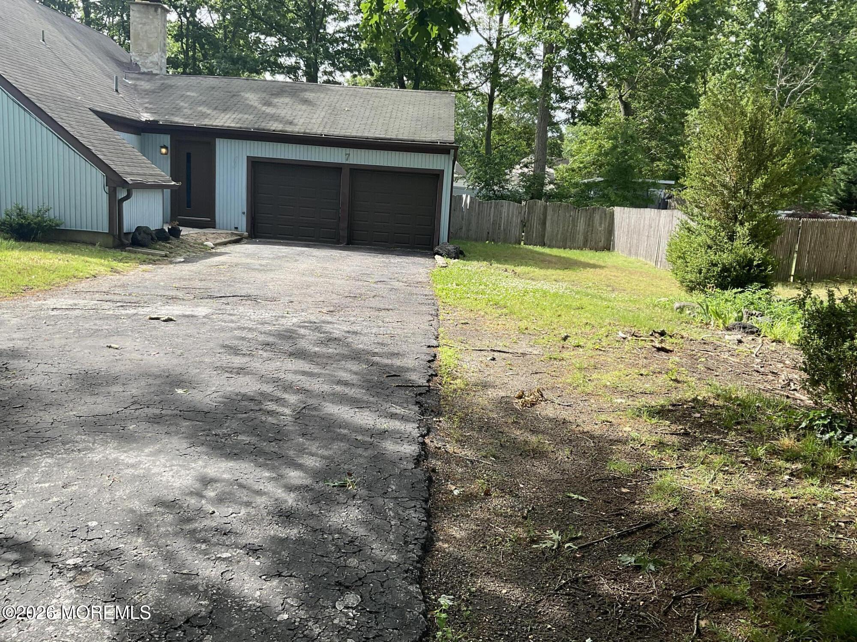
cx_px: 428
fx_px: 718
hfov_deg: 61.7
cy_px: 321
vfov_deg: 48.2
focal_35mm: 29
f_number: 1.8
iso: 16
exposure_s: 1/545
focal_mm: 3
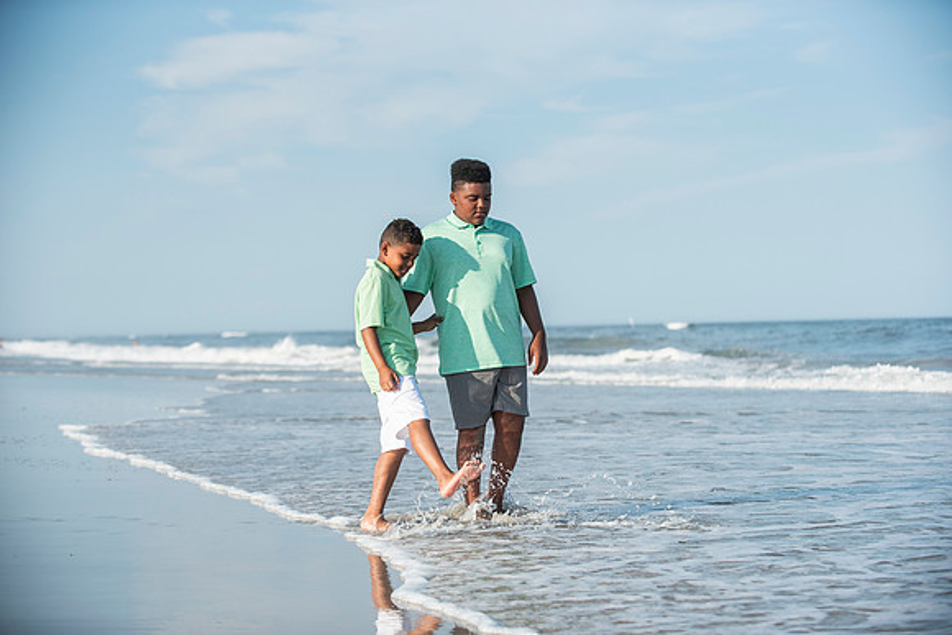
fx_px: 2063
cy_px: 318
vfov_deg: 17.5
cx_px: 476
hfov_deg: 26.0
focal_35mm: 78
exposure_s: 1/4000
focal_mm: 78
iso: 250
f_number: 3.5
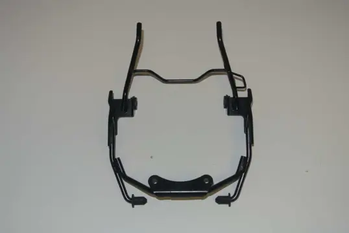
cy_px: 116
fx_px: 495
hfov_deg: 38.8
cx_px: 174
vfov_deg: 26.5
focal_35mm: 51
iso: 200
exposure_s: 1/60
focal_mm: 18.9
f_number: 4.8
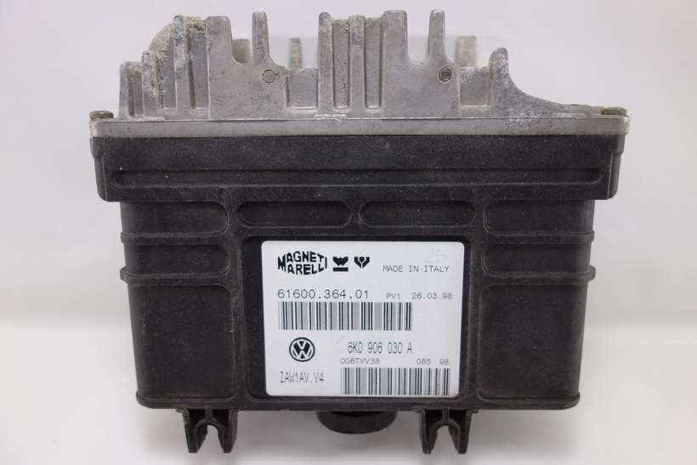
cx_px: 348
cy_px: 232
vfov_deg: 46.4
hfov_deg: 65.5
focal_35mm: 28
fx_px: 542
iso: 125
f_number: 2.2
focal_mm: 10.4
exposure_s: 1/100
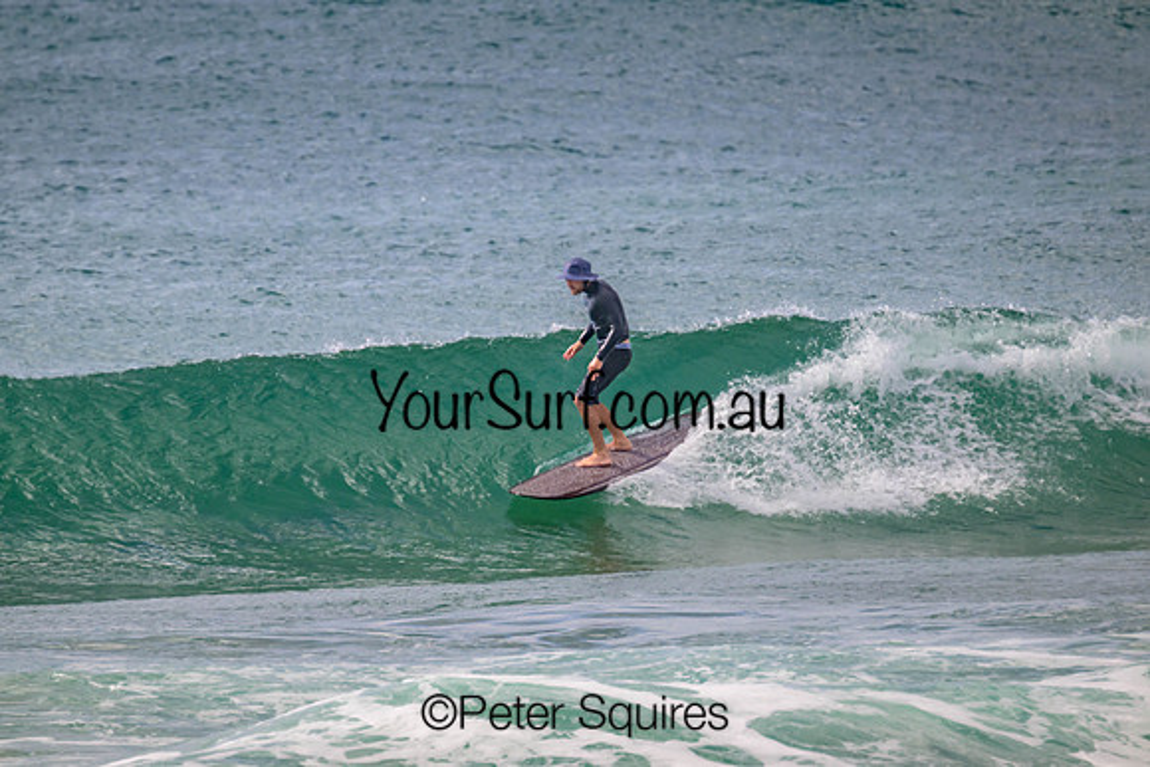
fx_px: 25560
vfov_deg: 1.7
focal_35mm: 800
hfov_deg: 2.6
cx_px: 575
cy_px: 384
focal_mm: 800
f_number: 11
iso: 1100
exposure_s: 1/2000
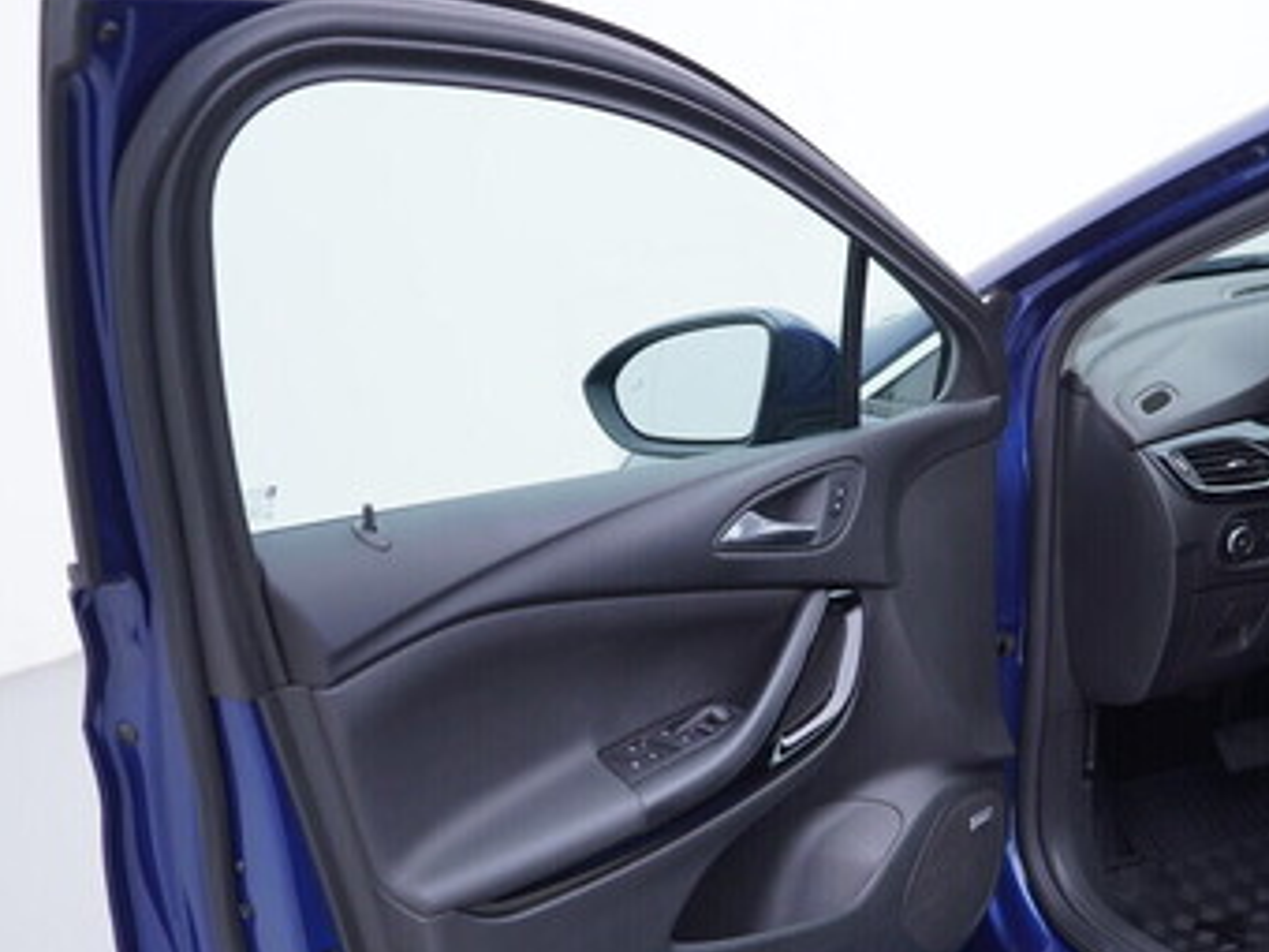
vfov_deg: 26.0
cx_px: 955
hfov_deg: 33.6
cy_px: 595
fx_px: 2053
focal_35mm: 56
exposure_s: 1/50
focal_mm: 24
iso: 125
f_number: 3.2
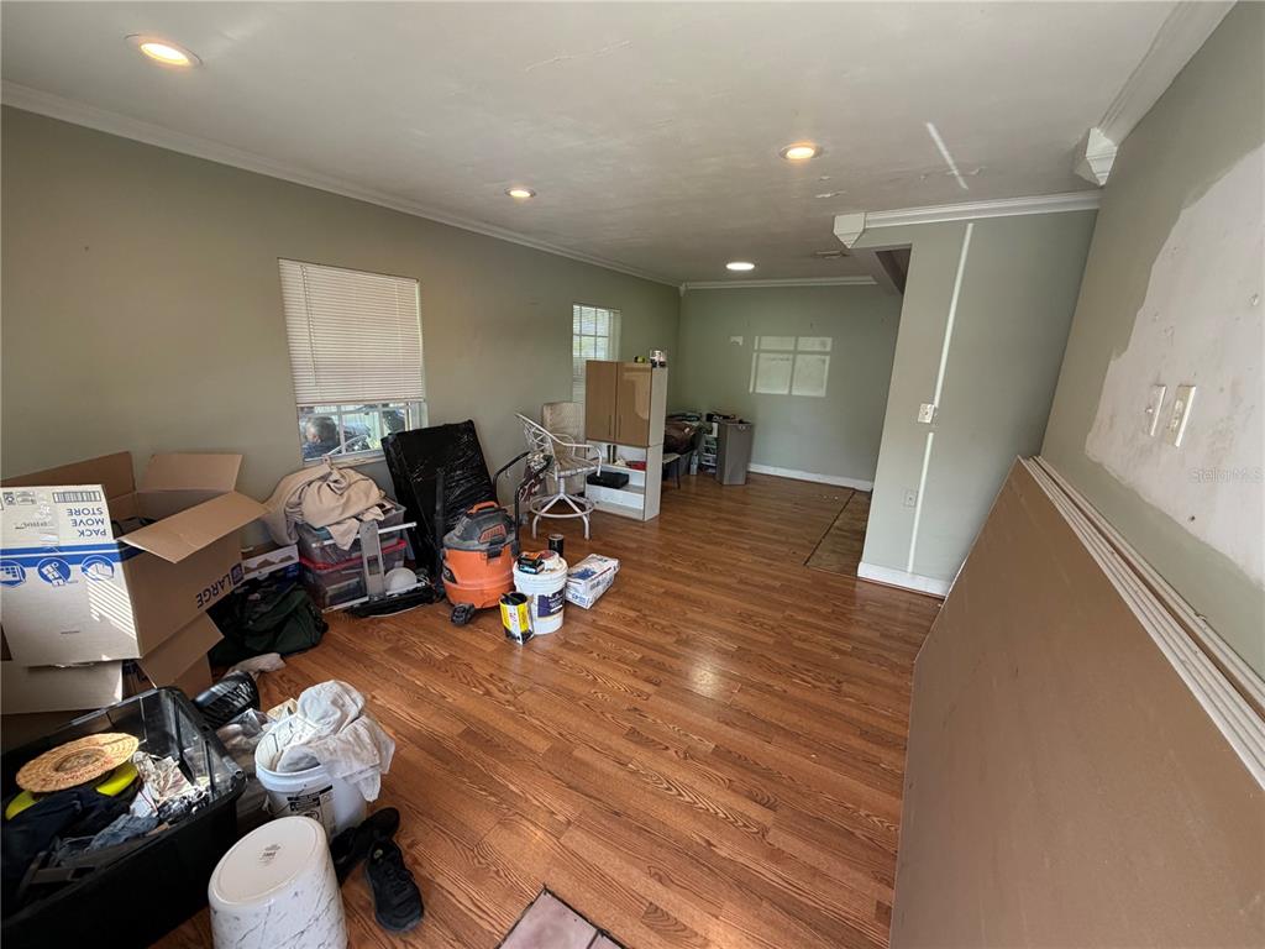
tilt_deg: -15.8
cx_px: 632
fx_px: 512
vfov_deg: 85.7
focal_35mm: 14
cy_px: 474
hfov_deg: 102.1
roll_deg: -2.1
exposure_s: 1/120
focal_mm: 2.22
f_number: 2.2
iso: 200
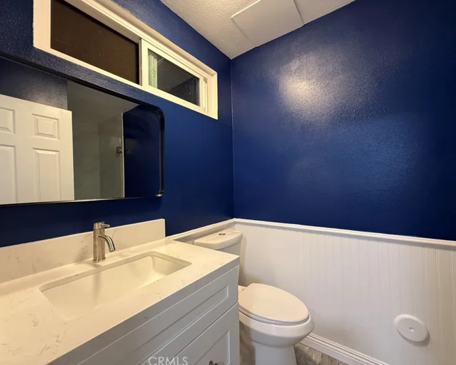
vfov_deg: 84.0
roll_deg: +1.3
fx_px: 202
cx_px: 224
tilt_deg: +1.2
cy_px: 180
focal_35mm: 15
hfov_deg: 96.8
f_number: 2.2
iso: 640
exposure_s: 1/60
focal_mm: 2.22
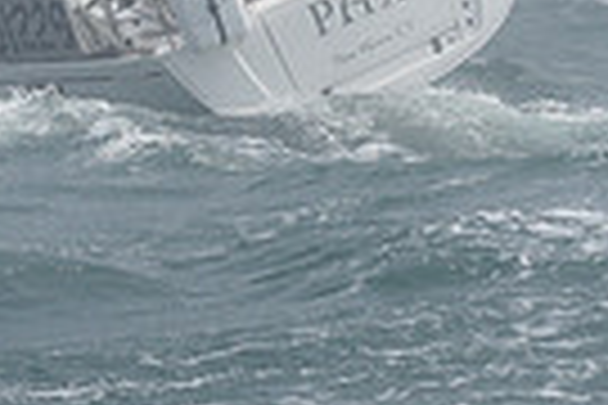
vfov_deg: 4.4
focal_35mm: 300
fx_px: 5066
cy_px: -878
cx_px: -83
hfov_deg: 6.8
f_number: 11
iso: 320
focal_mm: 70
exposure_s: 1/800
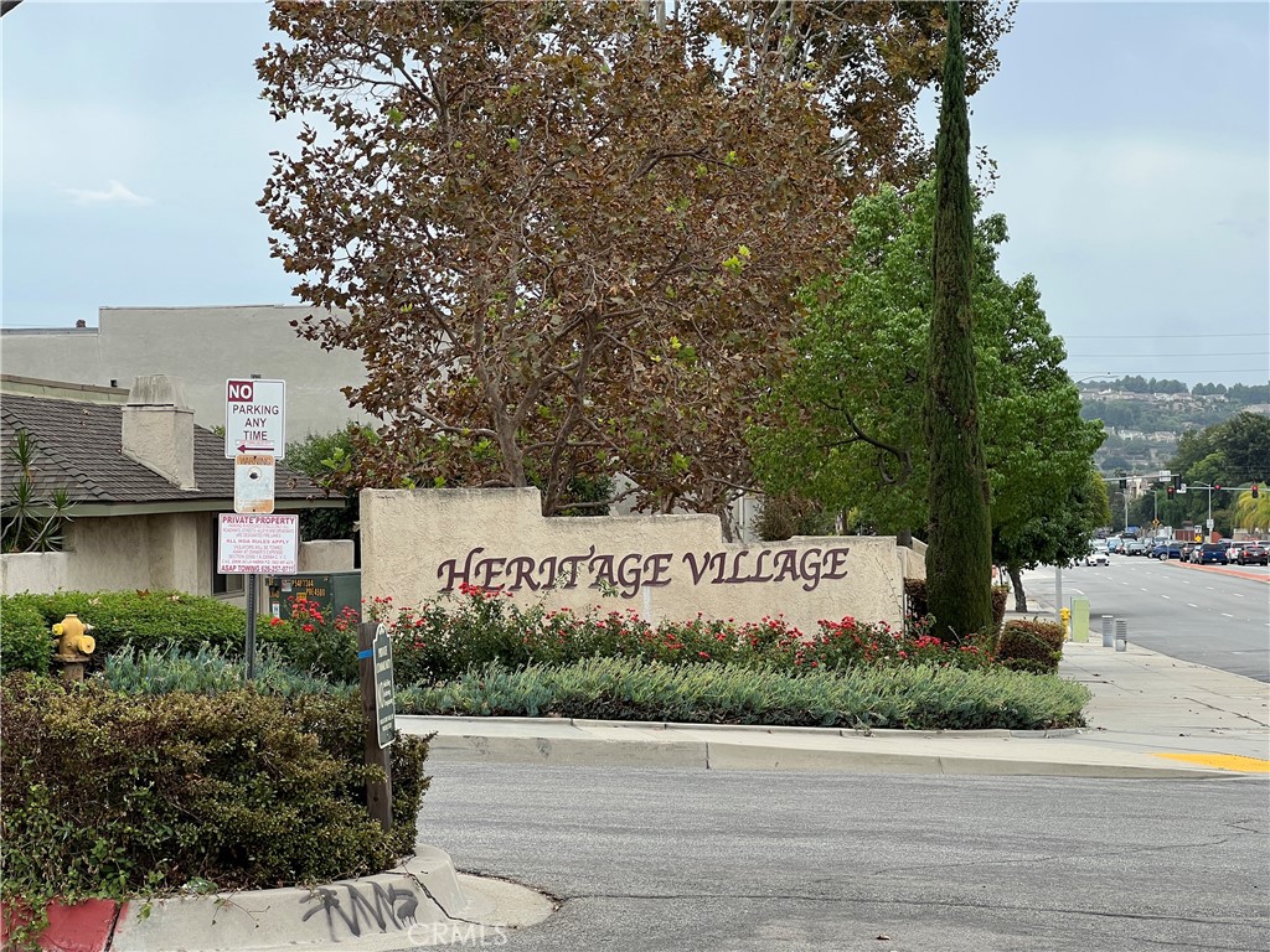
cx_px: 635
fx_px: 2825
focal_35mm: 77
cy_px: 476
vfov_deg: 19.1
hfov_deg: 25.3
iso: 32
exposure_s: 1/350
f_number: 2.8
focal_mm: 9
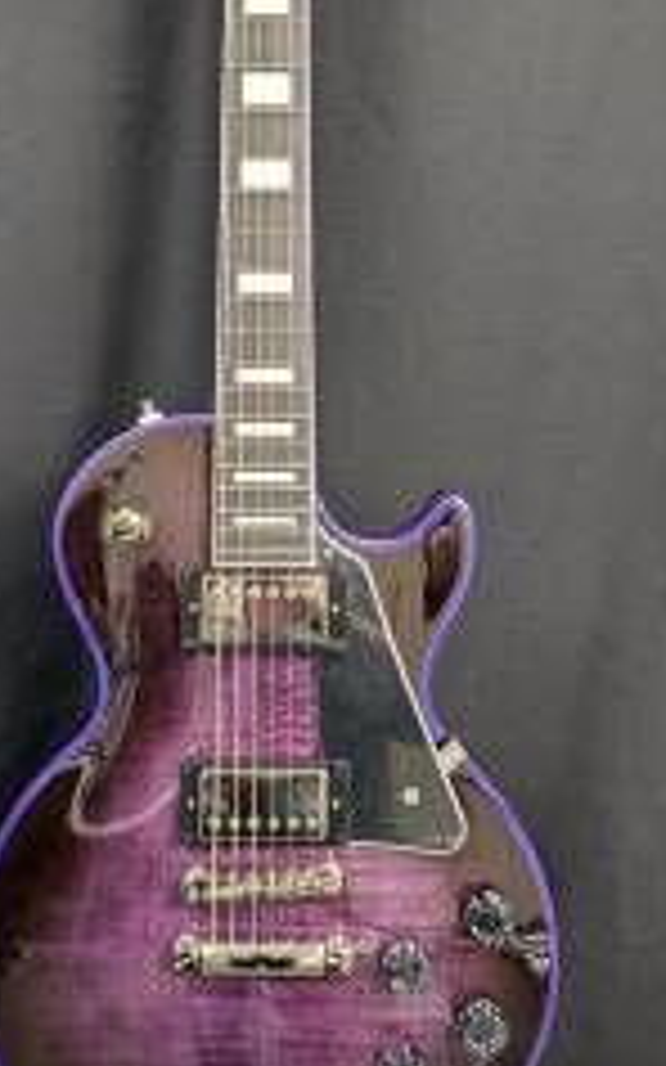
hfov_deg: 29.8
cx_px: 281
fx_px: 1250
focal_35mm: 43
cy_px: 346
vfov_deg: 45.5
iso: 107
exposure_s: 1/24
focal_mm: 6.9
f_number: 1.68
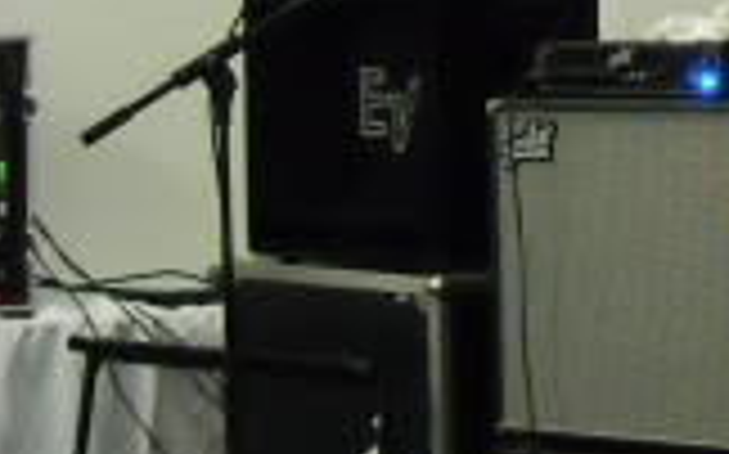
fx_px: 2919
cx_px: 1422
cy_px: 54
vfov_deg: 8.9
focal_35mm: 147
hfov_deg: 12.6
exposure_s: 1/64
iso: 800
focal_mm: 5.7
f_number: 2.8
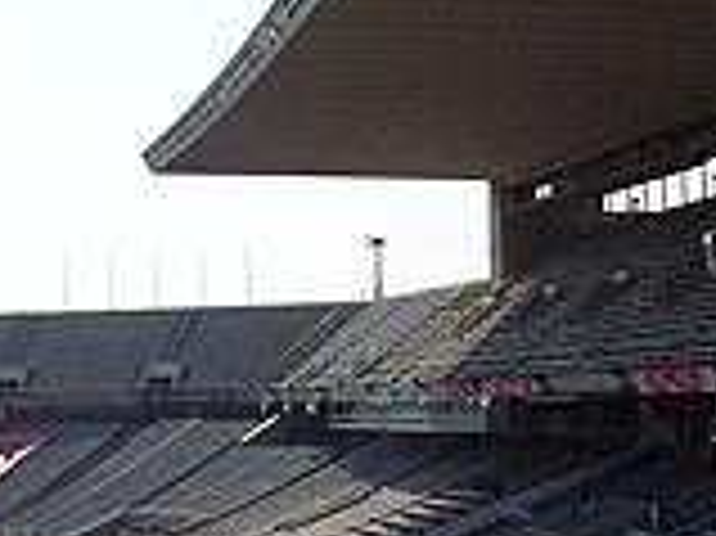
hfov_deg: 19.2
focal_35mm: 102
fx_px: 2108
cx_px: 248
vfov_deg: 14.3
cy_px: 491
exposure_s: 1/1060
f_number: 4.8
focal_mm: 6
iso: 80
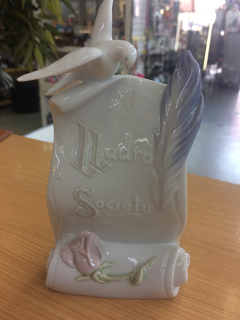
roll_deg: -2.3
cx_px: 123
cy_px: 159
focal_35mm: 30
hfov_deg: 46.8
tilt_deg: -23.7
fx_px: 277
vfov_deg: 60.0
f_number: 2.2
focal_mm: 4.15
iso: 40
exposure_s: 1/50
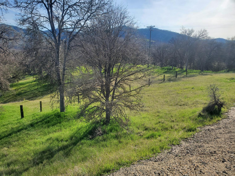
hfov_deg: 67.3
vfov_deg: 53.1
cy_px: 88
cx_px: 118
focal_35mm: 26
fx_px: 177
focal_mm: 4.3
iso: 50
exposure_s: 1/1735
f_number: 2.4
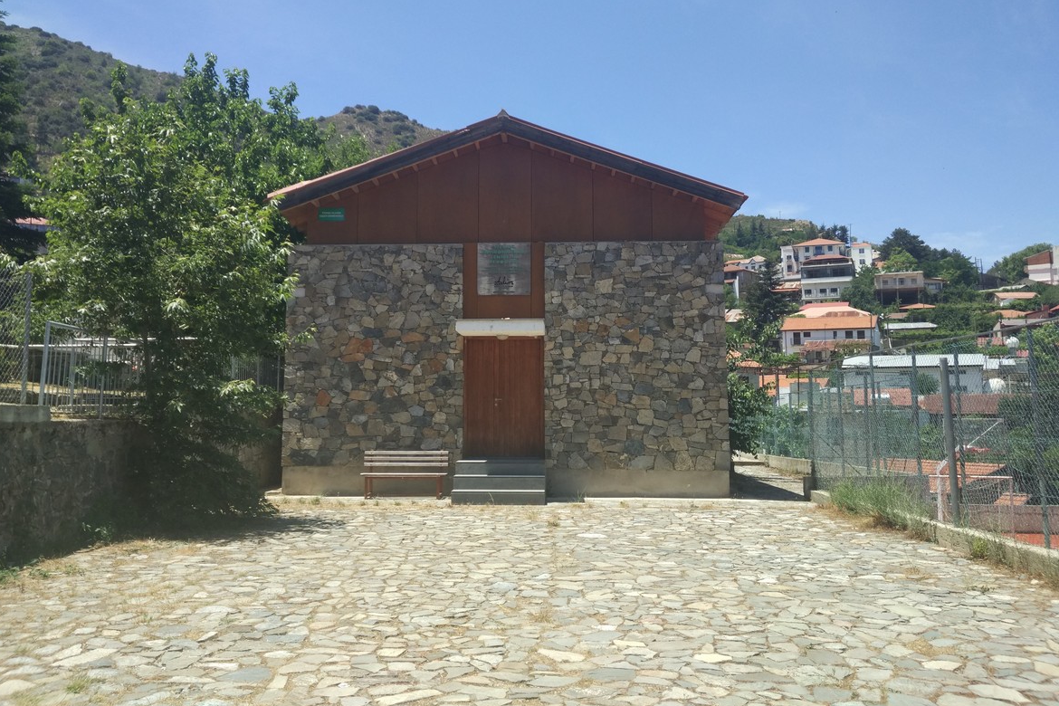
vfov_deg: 41.0
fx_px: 941
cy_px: 305
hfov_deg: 58.7
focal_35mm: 32
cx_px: 530
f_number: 2
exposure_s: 1/1006
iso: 100
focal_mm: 4.12
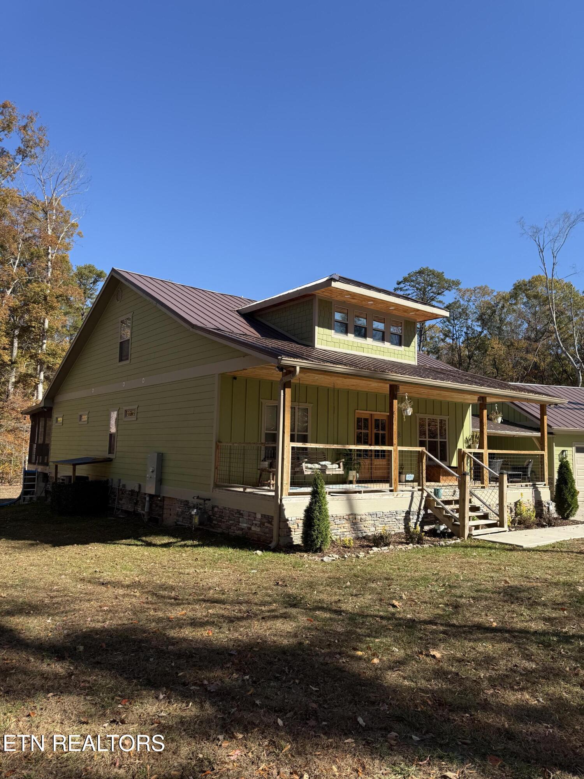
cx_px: 292
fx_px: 540
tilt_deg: +7.5
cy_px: 390
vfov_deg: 71.6
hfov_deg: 56.8
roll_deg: -1.7
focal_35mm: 24
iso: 80
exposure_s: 1/2445
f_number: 1.78
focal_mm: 6.76
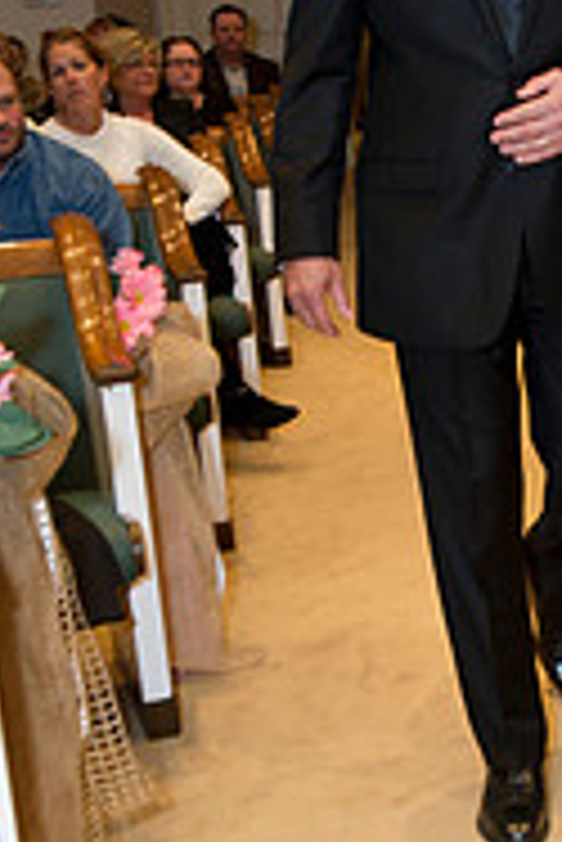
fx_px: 1800
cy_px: 405
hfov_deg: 17.2
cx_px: 605
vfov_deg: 26.3
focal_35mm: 77
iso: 1250
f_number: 4
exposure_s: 1/80
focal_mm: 32
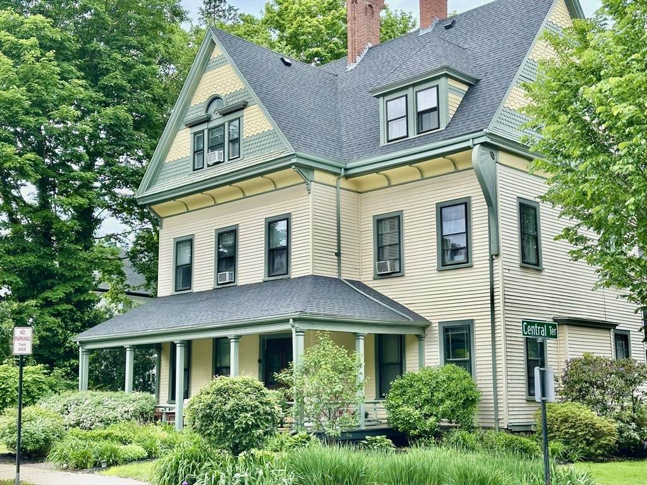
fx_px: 897
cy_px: 242
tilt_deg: +9.9
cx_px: 324
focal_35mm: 48
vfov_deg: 30.3
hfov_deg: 39.7
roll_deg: +1.1
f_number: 1.78
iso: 64
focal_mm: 6.86
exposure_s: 1/944
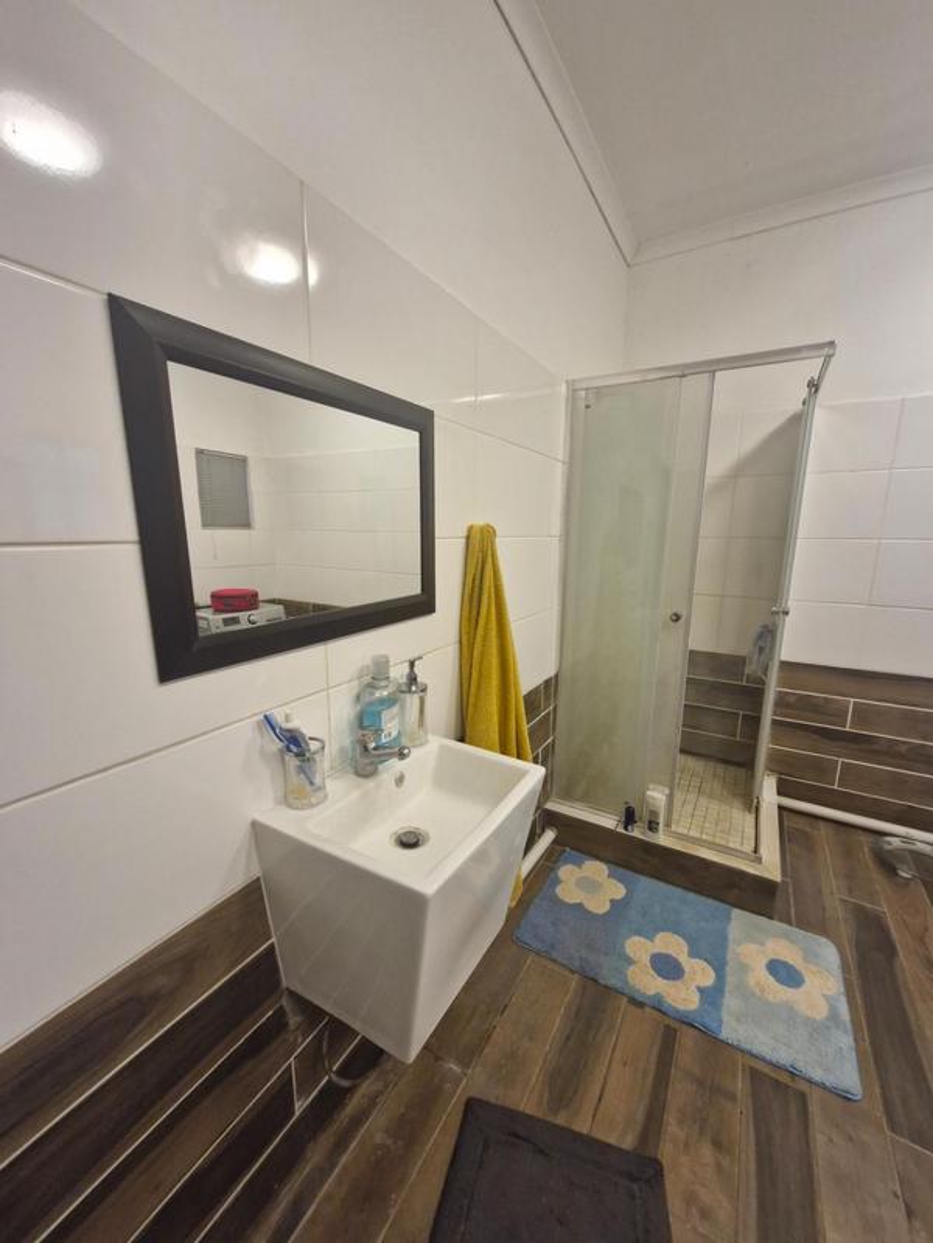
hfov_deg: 89.9
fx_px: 467
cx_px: 466
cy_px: 622
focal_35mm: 13
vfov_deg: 106.2
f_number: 2.2
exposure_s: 1/50
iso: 200
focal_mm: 1.74
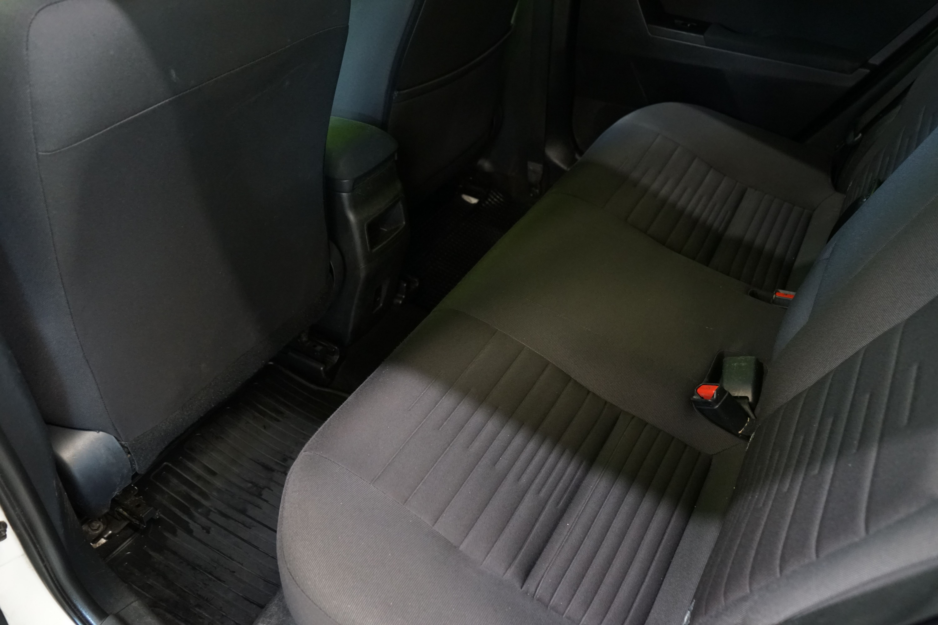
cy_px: 312
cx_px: 469
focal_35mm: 28
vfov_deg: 46.4
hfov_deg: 65.5
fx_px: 729
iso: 3200
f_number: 5
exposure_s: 1/15
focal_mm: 28
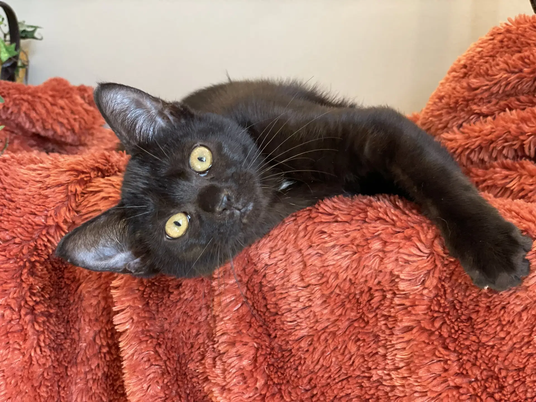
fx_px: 805
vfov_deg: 28.0
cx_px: 268
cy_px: 201
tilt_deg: -0.7
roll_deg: -4.2
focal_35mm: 52
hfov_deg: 36.8
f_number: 2
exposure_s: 1/40
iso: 200
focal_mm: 6
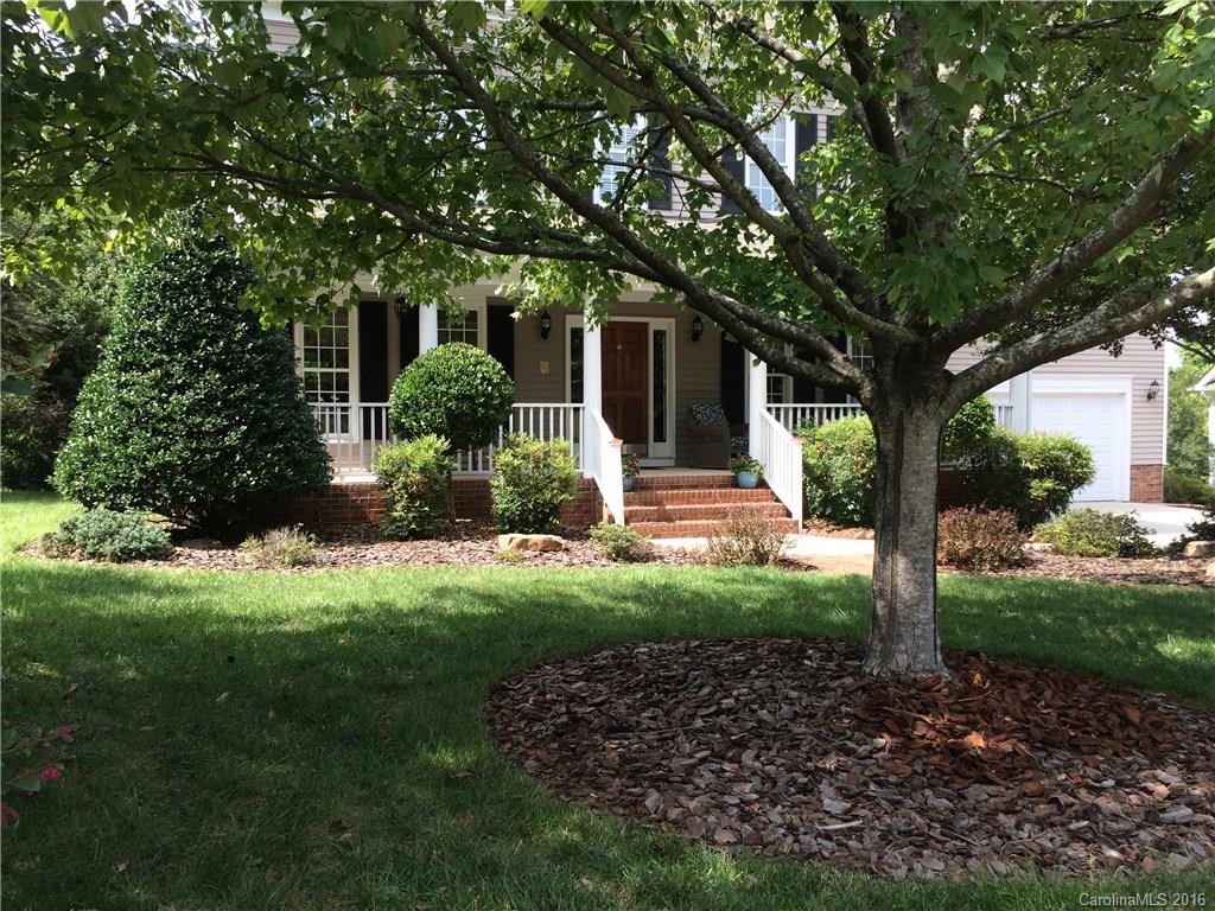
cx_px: 608
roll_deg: -1.0
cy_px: 456
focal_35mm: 29
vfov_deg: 48.2
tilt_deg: -1.0
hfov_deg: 61.7
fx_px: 1018
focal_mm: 4.15
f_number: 2.2
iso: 32
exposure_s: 1/554
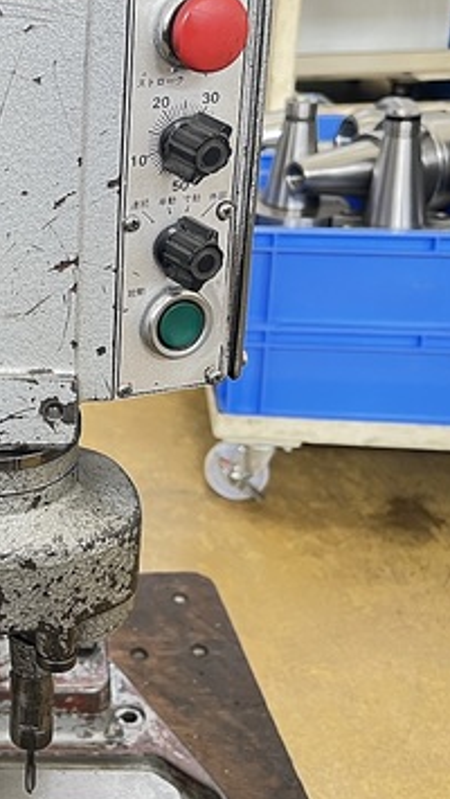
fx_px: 1081
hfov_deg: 22.1
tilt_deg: -20.4
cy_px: 263
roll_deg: +1.7
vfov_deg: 40.1
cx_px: -58
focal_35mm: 51
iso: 125
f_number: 1.5
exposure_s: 1/76
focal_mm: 5.7
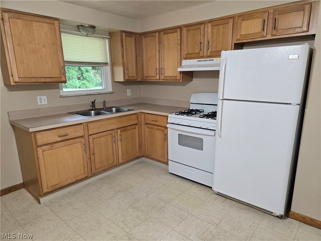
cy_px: 120
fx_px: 213
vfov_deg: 58.9
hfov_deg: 73.9
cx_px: 160
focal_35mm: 23
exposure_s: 1/120
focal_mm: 5.4
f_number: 1.8
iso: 250
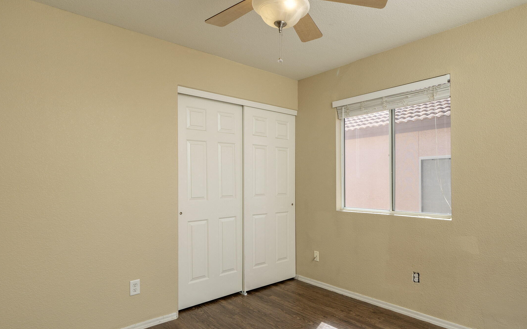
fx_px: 287
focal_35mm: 20
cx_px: 299
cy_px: 178
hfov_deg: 84.6
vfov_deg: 59.6
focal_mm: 15
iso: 200
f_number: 8
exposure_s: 1/250
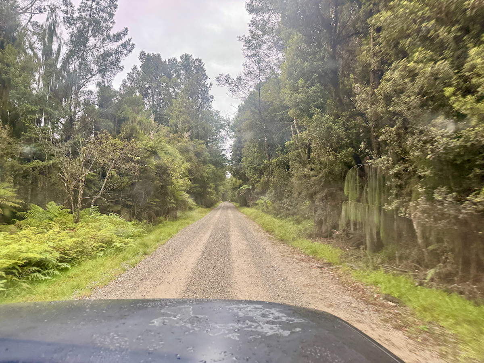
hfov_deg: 71.6
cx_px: 242
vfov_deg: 56.8
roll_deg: +0.8
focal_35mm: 24
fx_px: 336
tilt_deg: +0.5
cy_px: 182
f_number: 1.78
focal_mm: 6.76
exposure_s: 1/121
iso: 100
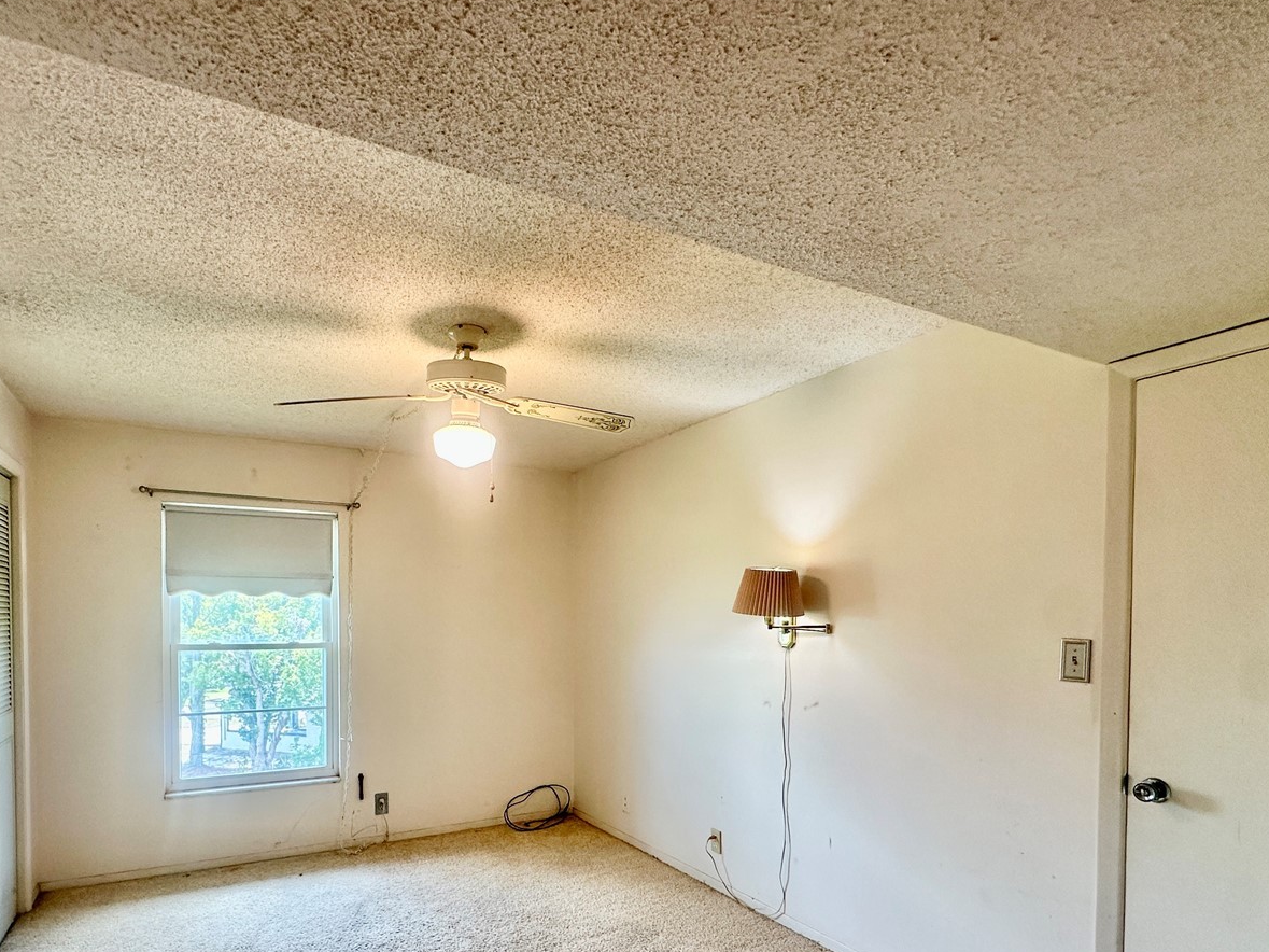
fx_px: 696
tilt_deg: -1.2
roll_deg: -1.0
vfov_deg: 66.9
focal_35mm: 19
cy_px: 630
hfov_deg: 84.1
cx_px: 544
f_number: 2.2
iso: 125
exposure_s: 1/120
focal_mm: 2.22
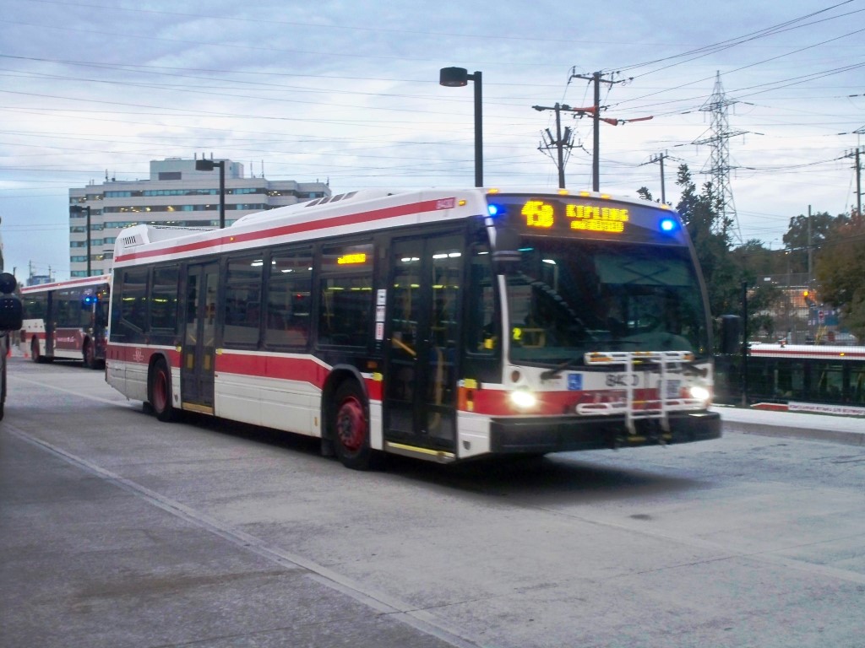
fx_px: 1099
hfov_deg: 42.9
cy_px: 324
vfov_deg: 32.9
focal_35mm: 44
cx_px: 432
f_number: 3.5
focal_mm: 7.8
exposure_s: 1/60
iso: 500
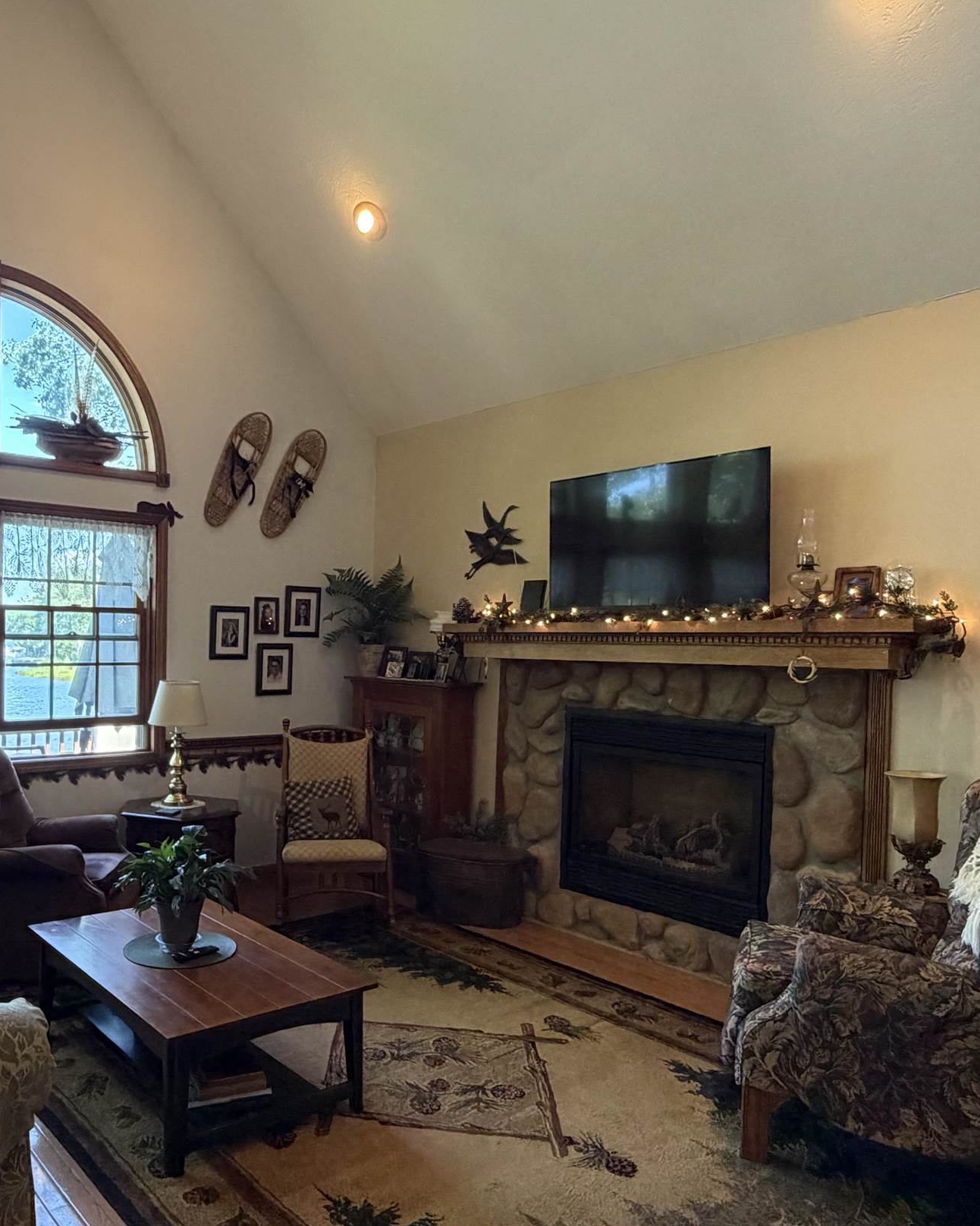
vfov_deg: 66.0
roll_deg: +0.2
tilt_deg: +0.3
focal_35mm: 26
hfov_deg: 53.8
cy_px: 653
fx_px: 943
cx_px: 324
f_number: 2.2
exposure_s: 1/60
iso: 320
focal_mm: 2.22
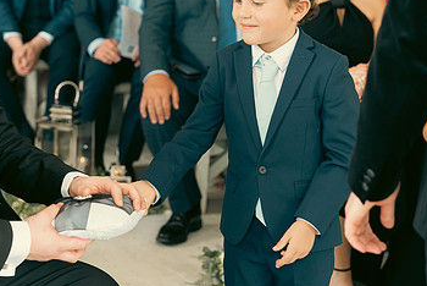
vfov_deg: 13.6
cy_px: 125
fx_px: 1199
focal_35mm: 101
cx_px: 170
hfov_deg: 20.2
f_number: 3.5
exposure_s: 1/160
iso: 800
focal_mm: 61
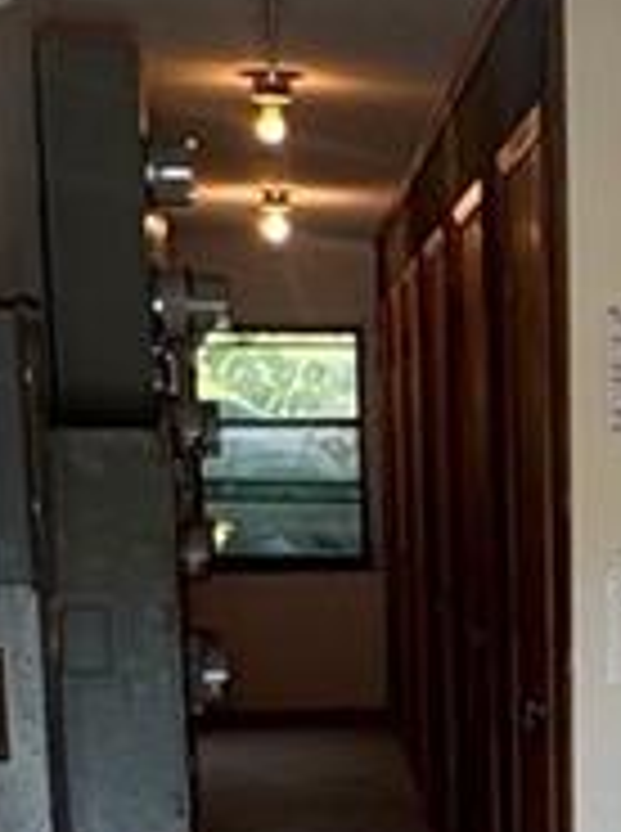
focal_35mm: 91
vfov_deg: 20.8
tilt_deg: -10.3
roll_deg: -0.3
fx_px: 2184
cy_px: 863
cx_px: 796
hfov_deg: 15.4
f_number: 2.2
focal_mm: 2.22
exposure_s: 1/99
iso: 100
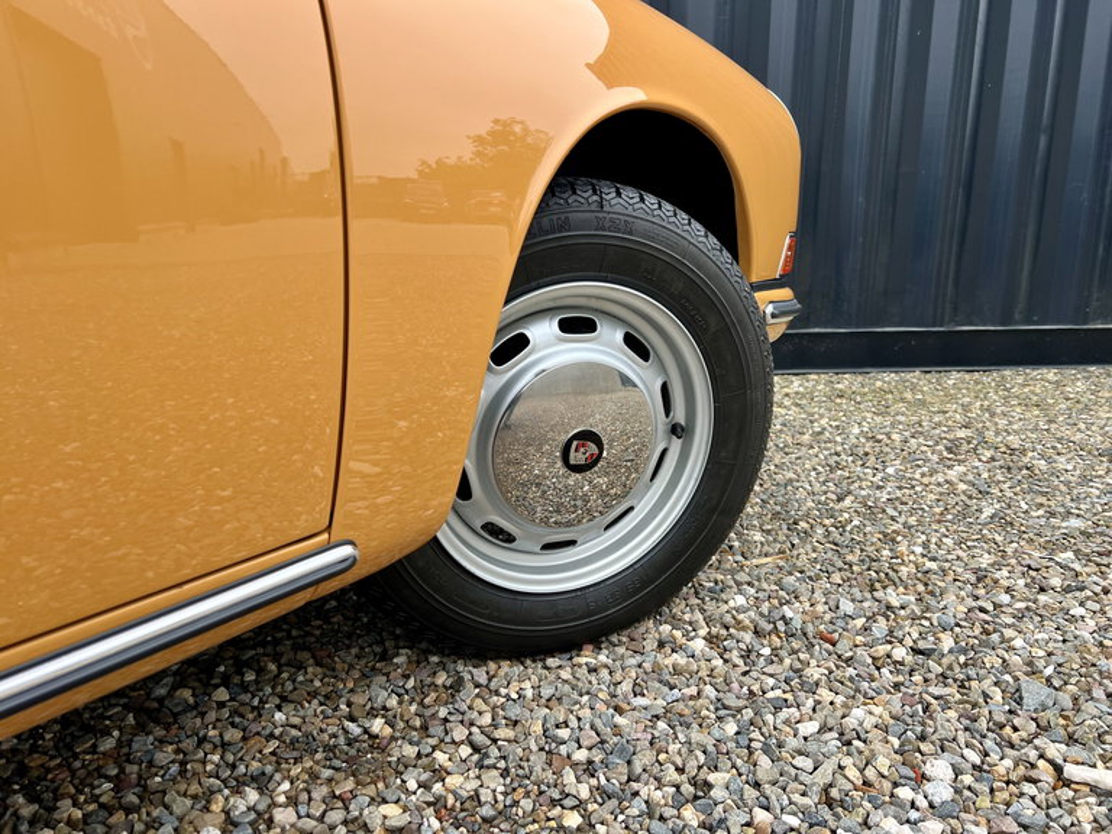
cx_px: 556
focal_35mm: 26
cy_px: 417
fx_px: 835
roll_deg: +0.1
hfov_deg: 67.3
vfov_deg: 53.1
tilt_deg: -13.3
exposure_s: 1/488
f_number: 1.5
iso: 50
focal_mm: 5.7
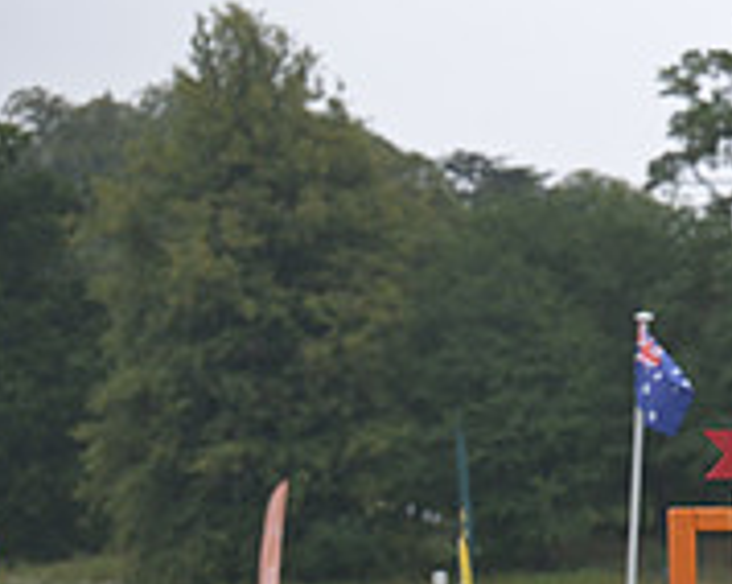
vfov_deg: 4.2
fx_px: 7964
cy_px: 640
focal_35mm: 368
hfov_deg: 5.2
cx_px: 1168
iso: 800
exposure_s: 1/1250
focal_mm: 120
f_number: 4
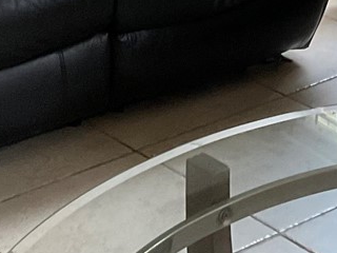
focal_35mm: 145
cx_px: 172
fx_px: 1412
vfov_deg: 9.5
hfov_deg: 13.6
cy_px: -254
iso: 160
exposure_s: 1/60
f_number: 1.8
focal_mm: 3
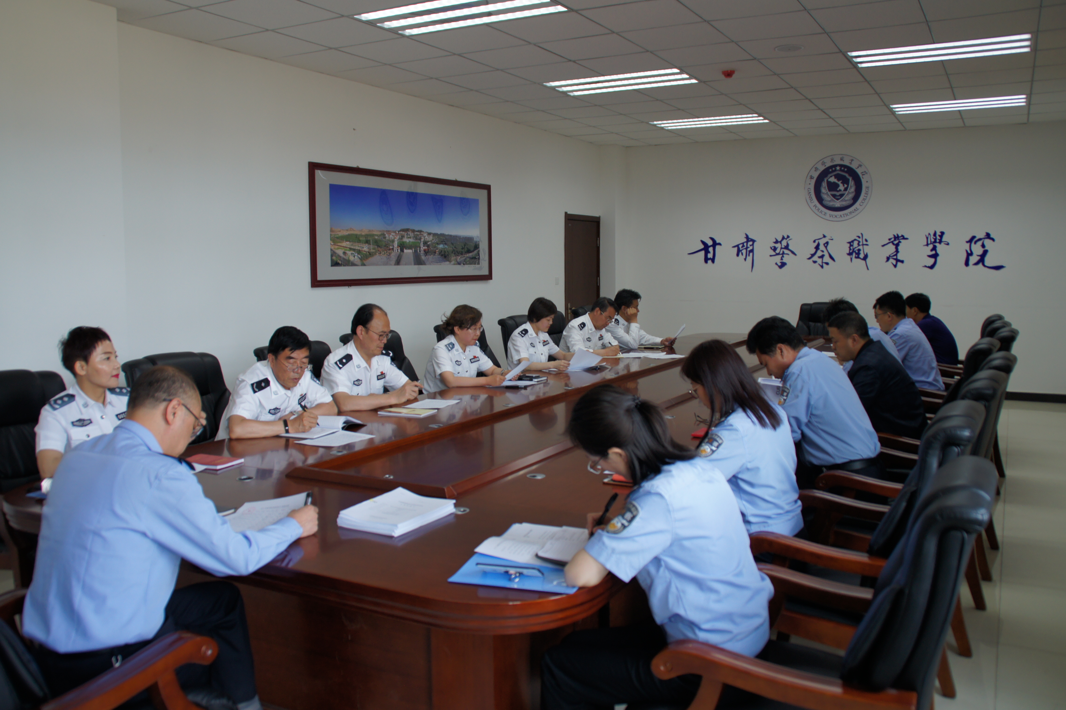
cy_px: 355
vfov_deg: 43.6
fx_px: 888
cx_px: 533
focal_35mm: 30
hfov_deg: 62.0
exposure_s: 1/40
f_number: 4.5
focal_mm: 20
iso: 200
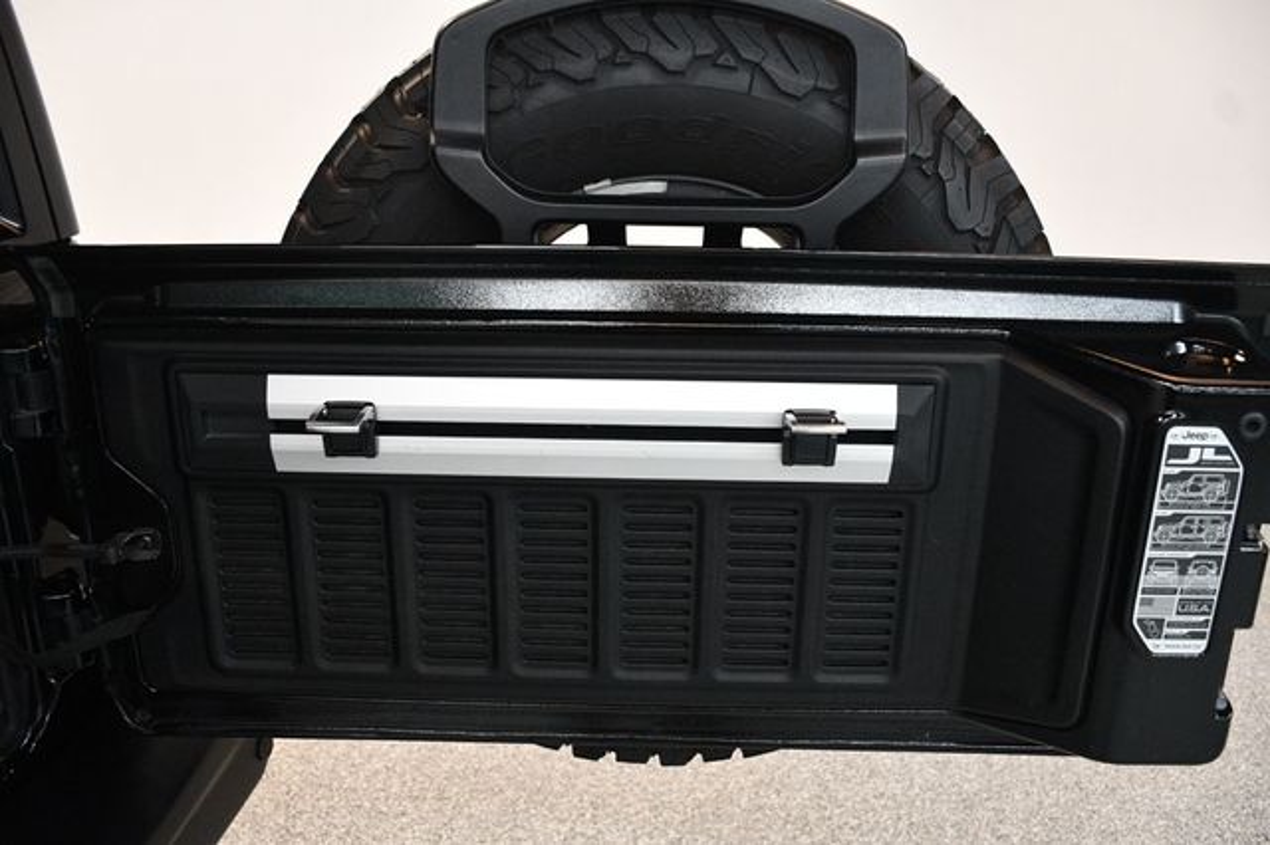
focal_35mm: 30
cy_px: 422
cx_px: 635
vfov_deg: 43.6
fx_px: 1058
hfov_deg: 62.0
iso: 2800
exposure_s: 1/125
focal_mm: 20
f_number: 3.5
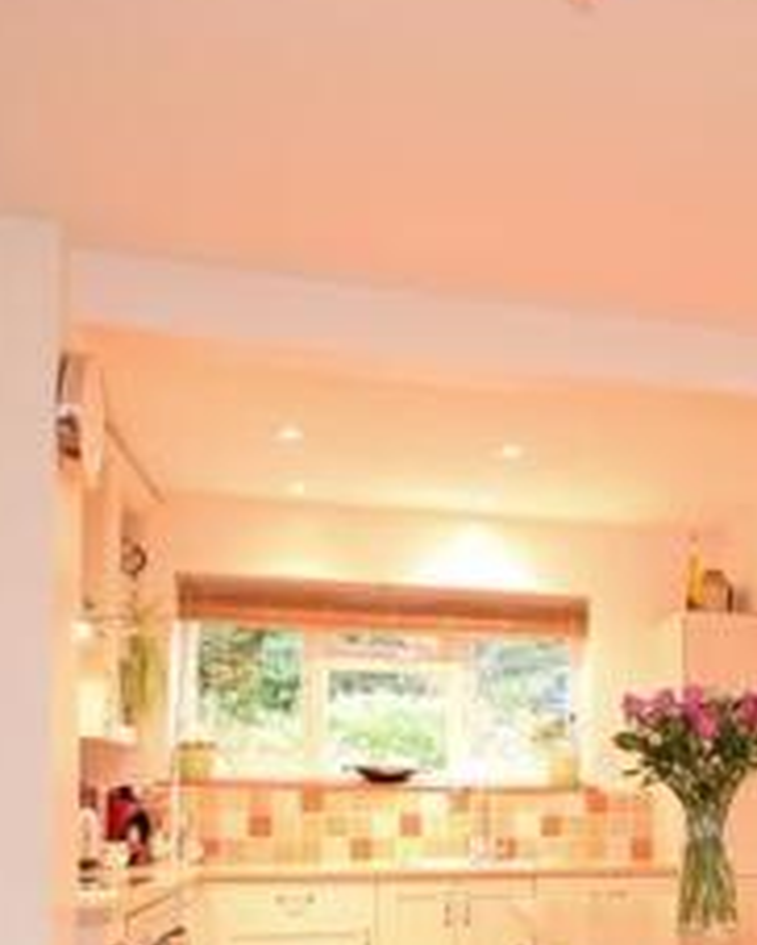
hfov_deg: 29.6
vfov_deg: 38.0
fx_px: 1305
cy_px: 781
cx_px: 803
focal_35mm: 47
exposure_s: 1/5
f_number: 6.3
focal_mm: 11.5
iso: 400
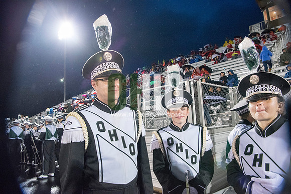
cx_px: 146
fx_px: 194
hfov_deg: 73.7
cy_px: 97
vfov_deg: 53.2
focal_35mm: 24
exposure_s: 1/200
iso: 5000
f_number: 5.6
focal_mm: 24
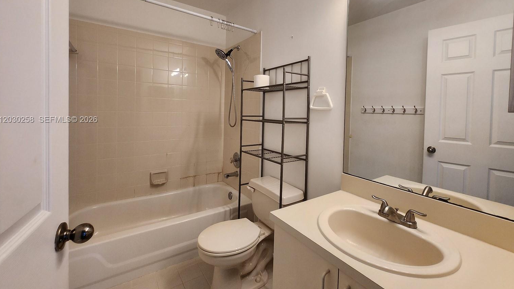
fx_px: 204
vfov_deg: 70.0
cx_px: 264
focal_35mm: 15
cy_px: 120
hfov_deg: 103.0
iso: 100
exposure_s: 1/60
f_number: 2.2
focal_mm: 1.74
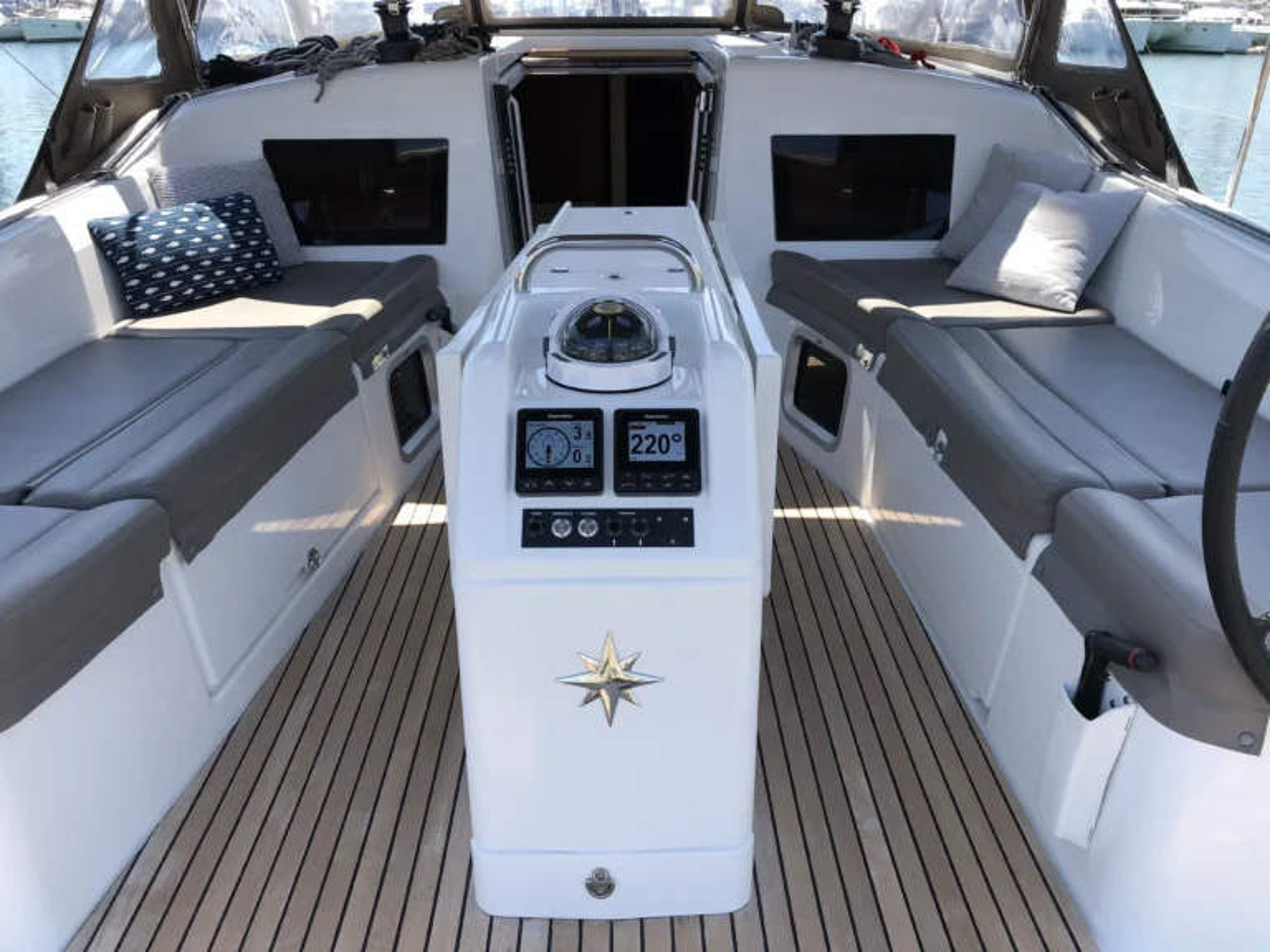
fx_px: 1027
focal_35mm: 28
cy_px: 476
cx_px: 635
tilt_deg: -24.2
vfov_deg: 49.7
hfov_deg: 63.4
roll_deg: +0.4
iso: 20
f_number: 1.8
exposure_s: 1/738
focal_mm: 4
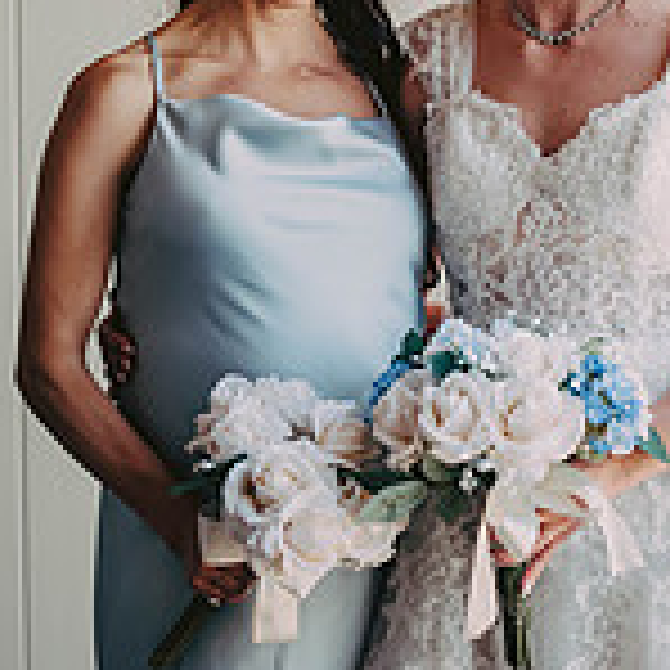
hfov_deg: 9.7
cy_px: 180
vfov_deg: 9.7
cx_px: 436
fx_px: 3942
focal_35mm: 180
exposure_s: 1/320
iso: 320
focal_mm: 70
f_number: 2.8
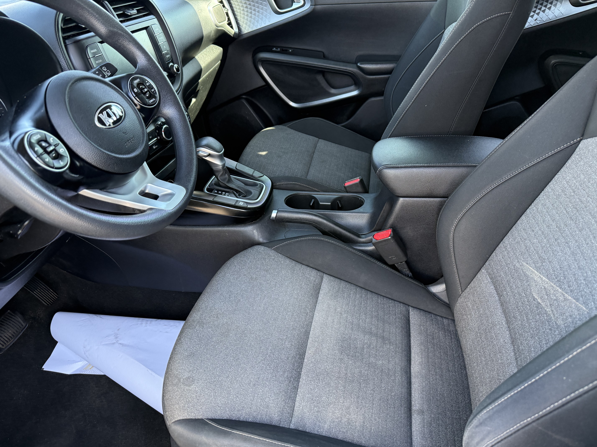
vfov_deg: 56.8
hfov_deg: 71.6
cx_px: 298
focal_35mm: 24
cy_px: 224
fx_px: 414
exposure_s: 1/120
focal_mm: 6.76
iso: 200
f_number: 1.78
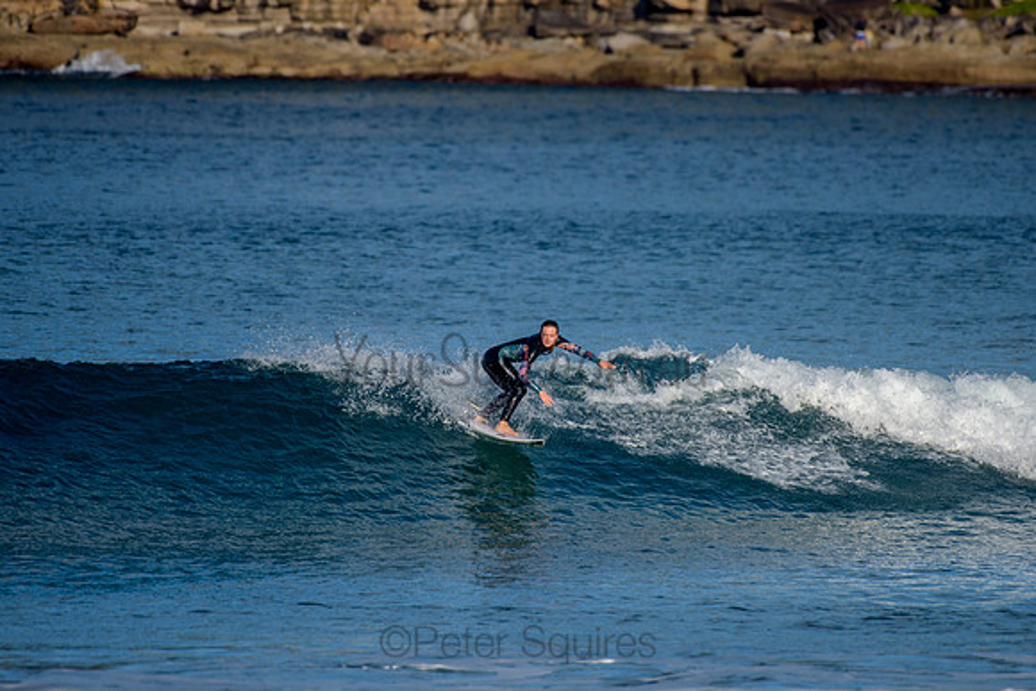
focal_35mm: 613
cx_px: 532
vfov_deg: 2.2
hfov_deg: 3.4
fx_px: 17652
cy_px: 336
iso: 125
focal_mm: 500
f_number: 5.6
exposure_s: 1/2000
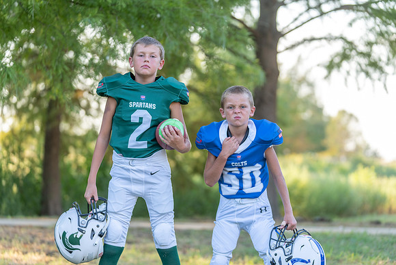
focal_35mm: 109
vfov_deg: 12.6
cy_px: 132
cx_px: 198
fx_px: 1199
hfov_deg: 18.8
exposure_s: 1/320
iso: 160
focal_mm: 109
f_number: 2.8
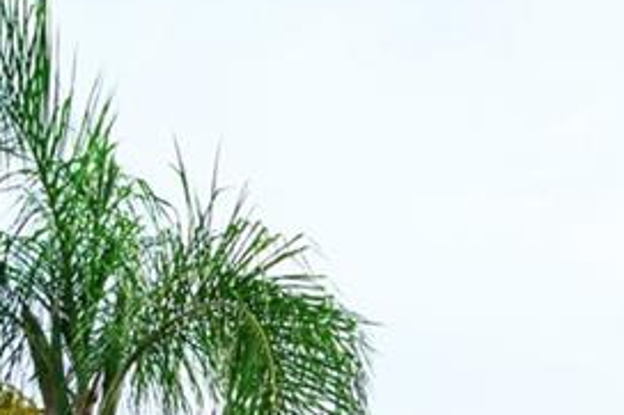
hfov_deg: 21.0
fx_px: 1679
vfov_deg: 11.7
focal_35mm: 97
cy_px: 970
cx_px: 395
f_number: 8
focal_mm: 11
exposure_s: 1/250
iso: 100
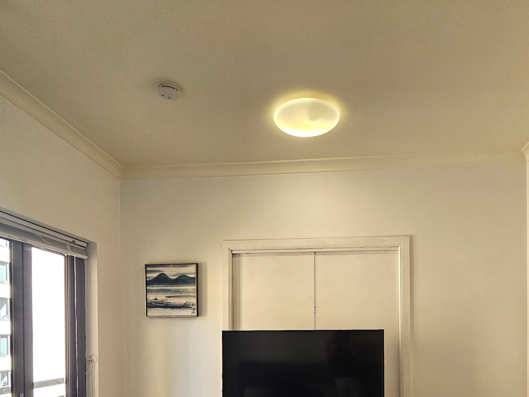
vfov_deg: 52.0
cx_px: 304
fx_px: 367
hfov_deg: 71.2
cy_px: 334
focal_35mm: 24
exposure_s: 1/70.8
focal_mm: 2.2
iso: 64
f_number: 2.2
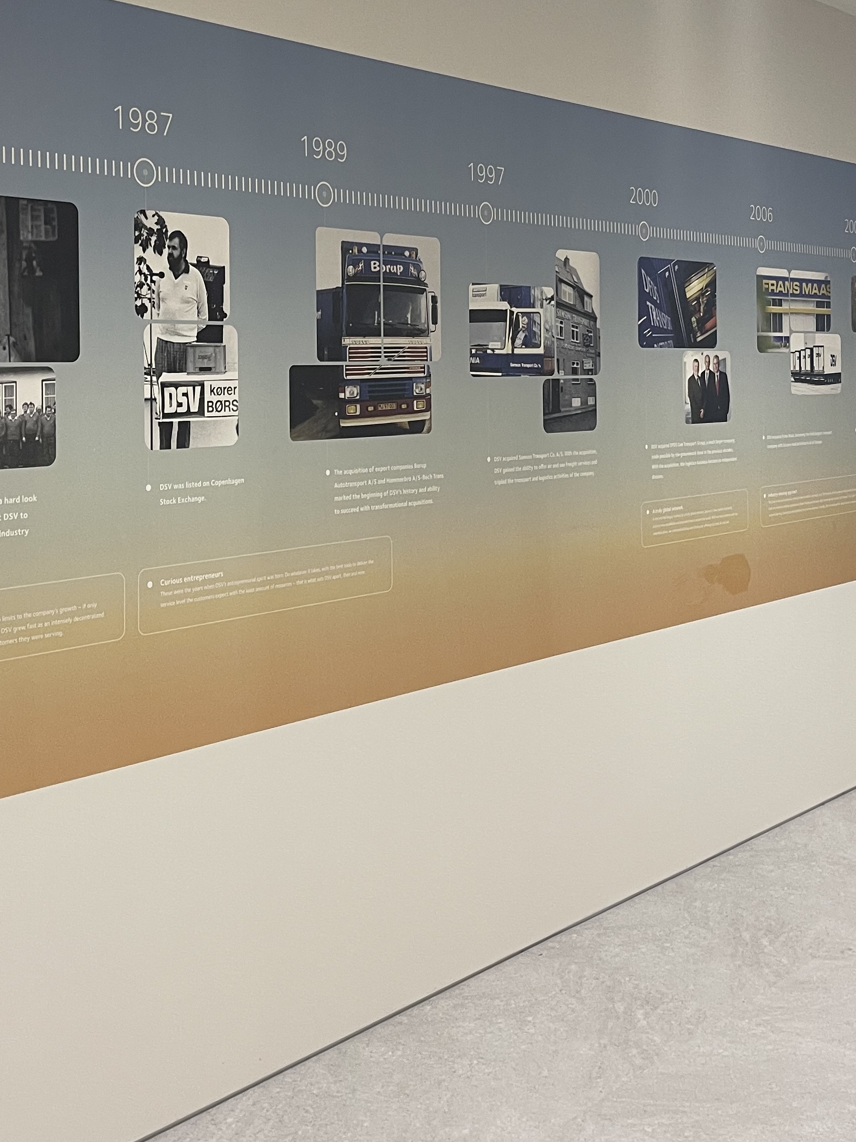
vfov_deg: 42.2
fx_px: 1451
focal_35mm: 44
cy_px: 357
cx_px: 373
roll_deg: +0.7
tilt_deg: +0.7
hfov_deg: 32.8
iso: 100
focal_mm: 5.1
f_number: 1.6
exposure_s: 1/60
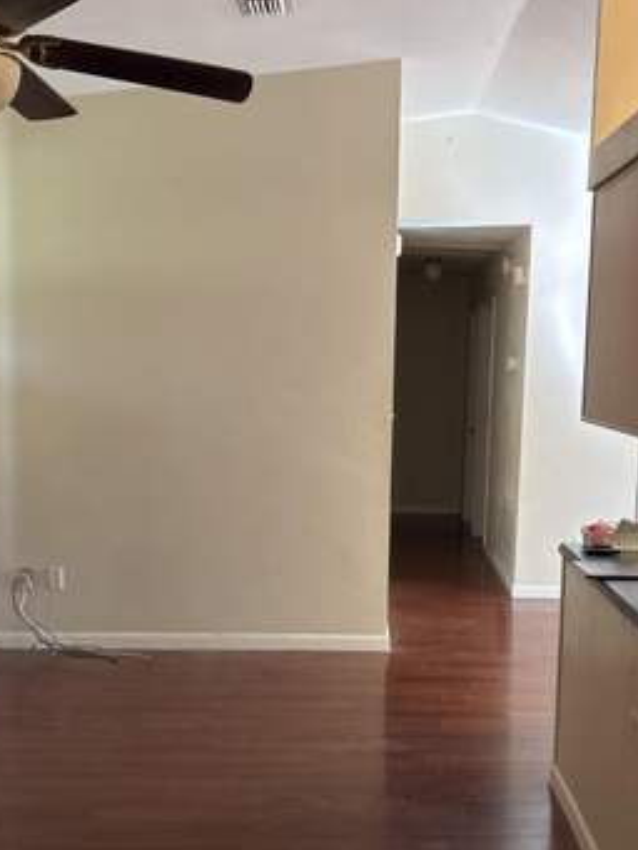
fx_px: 1105
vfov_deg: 41.7
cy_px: 536
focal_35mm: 45
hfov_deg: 31.9
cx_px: 441
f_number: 1.78
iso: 400
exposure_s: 1/60
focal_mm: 6.76
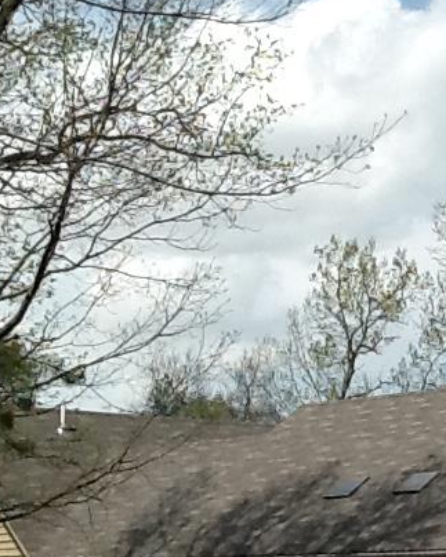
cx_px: 452
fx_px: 1684
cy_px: 411
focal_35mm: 102
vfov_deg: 18.7
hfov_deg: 14.8
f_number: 2.4
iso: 40
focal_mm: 2.03
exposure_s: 1/1486
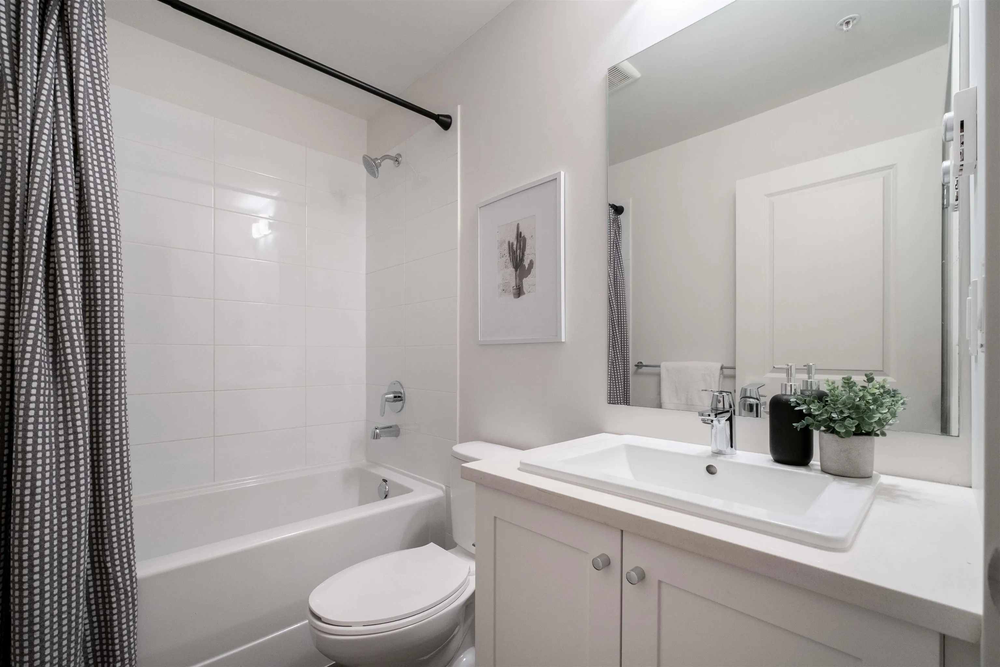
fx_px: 417
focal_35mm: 15
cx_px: 500
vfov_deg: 77.3
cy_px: 334
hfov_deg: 100.4
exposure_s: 1/50
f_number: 5
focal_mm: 10
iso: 400
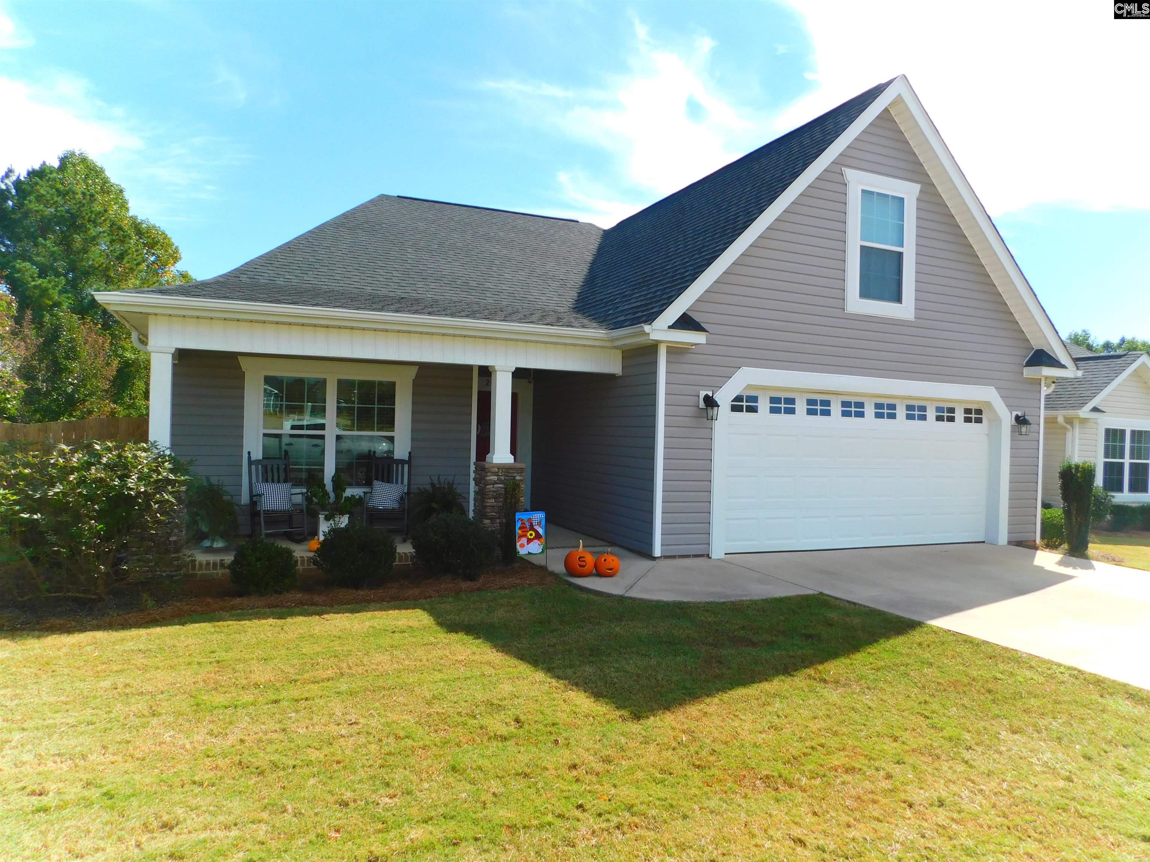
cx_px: 575
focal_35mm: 23
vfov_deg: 58.9
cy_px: 431
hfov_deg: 73.9
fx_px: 764
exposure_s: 1/1000
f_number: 3
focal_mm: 4
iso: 125
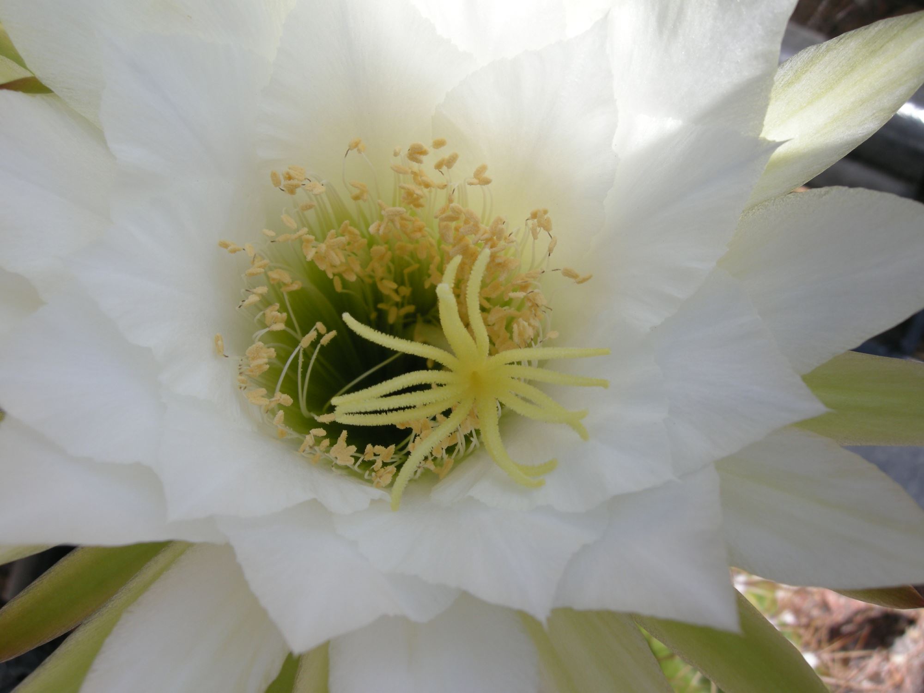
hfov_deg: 52.6
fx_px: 934
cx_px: 462
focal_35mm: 35
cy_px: 346
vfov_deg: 40.7
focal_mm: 7.5
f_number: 4.8
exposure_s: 1/243
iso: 64
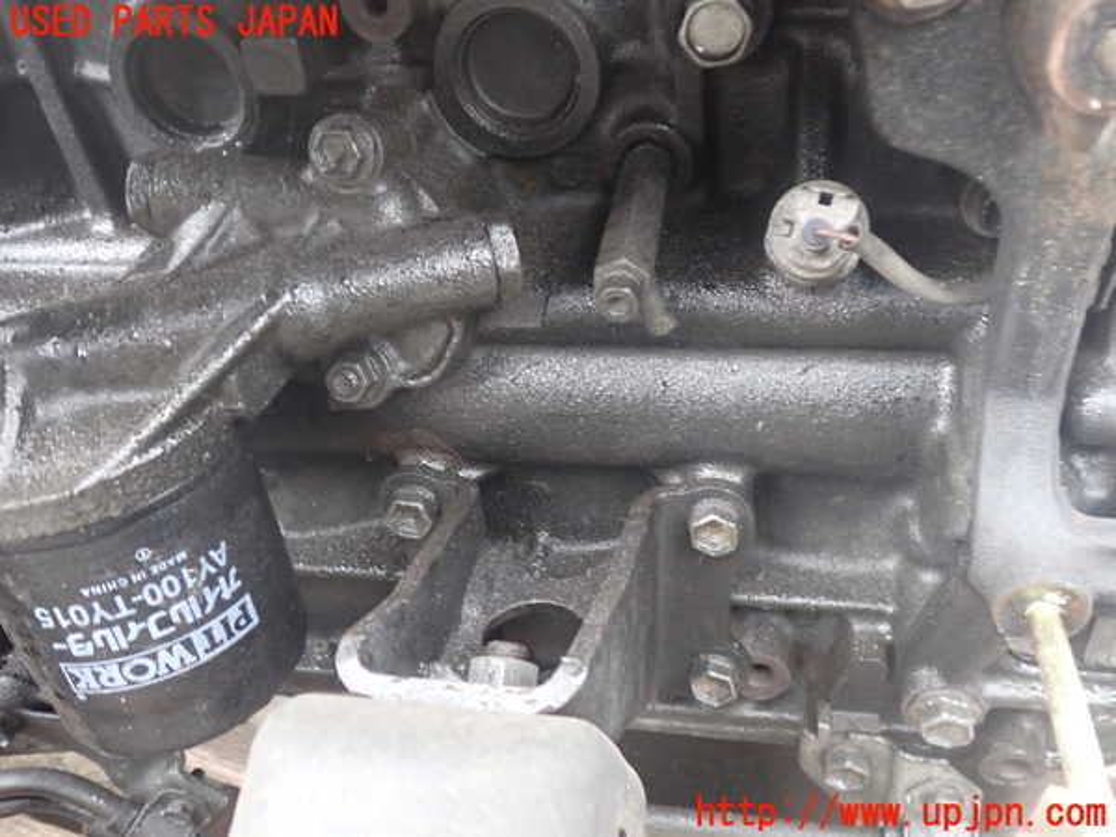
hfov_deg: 60.0
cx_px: 558
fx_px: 967
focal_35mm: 30
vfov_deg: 46.8
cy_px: 418
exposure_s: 1/30
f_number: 2.3
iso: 400
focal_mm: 5.4
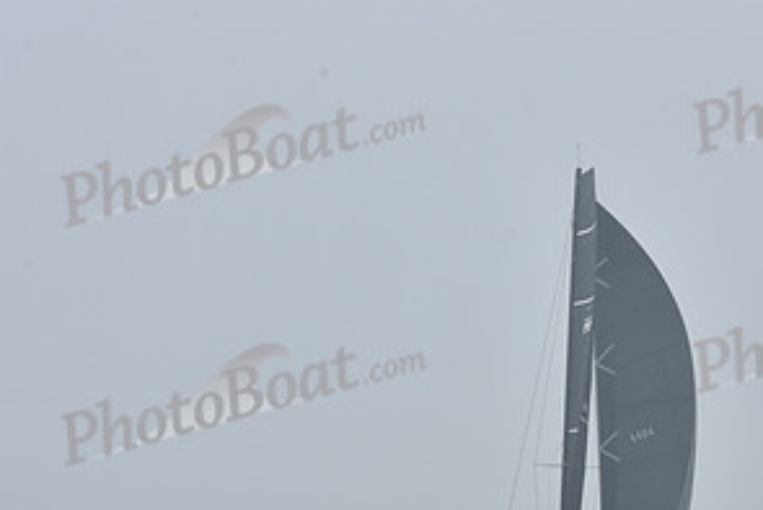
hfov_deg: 12.7
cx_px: 561
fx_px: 3414
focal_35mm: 161
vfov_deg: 8.5
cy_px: 496
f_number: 11
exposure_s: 1/800
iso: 250
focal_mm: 82
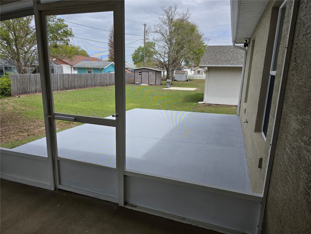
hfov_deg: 73.9
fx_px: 207
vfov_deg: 58.9
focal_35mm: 23
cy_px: 117
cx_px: 156
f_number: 1.7
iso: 12
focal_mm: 6.3
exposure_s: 1/407
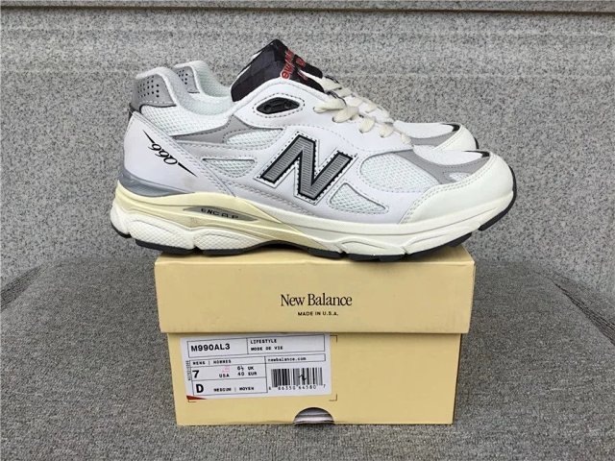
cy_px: 230
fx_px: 551
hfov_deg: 58.4
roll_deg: +0.3
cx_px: 308
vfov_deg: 45.4
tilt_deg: -19.0
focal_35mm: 31
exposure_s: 1/204
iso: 25
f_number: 2.4
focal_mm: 3.3
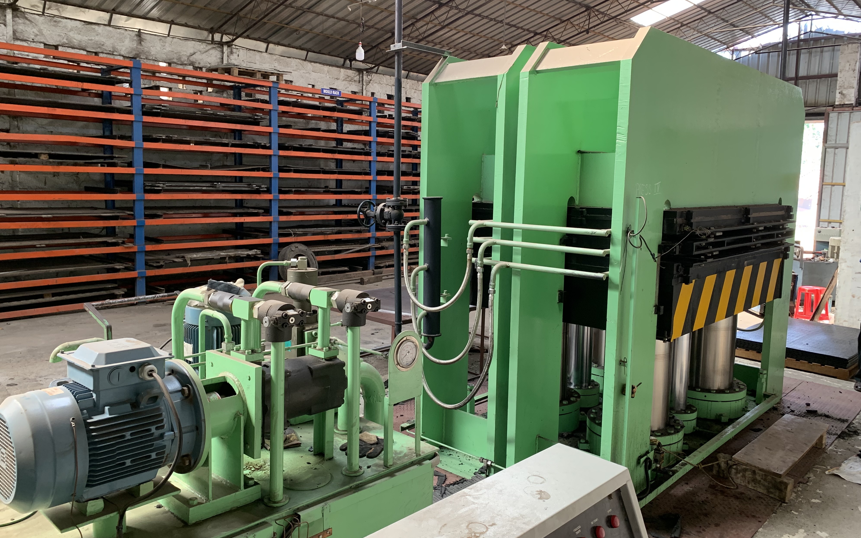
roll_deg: -1.0
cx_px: 430
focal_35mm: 28
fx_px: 657
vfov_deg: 44.5
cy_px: 252
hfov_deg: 66.5
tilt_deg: -6.6
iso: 100
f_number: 1.8
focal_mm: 4.25
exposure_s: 1/64
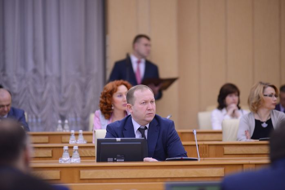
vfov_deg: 6.9
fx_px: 1584
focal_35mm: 200
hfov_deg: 10.3
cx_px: 142
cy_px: 95
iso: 2000
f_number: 3.2
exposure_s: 1/500
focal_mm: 200
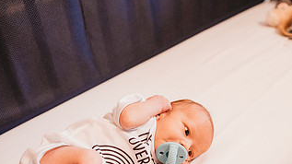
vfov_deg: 25.0
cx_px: 182
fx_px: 356
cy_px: 152
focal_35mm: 46
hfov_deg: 44.2
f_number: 2.2
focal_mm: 24
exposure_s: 1/160
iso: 800
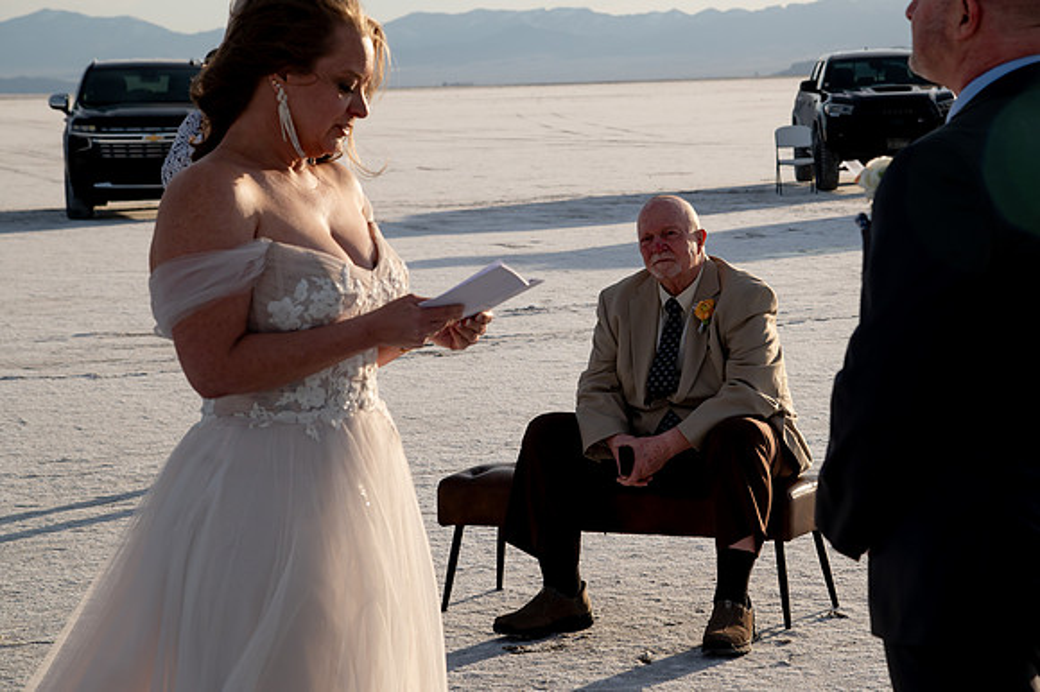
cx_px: 680
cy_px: 316
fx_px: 2835
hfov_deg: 20.7
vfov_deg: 13.9
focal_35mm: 98
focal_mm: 75
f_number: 8
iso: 200
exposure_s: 1/800
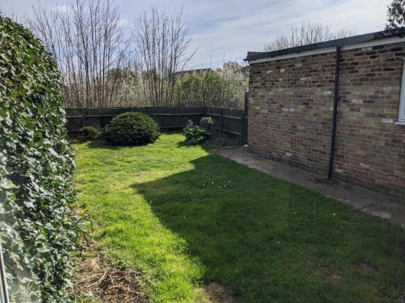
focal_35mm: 27
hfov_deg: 65.3
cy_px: 152
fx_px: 316
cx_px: 202
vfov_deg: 51.3
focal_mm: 4.44
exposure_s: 1/3356
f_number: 1.8
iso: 47
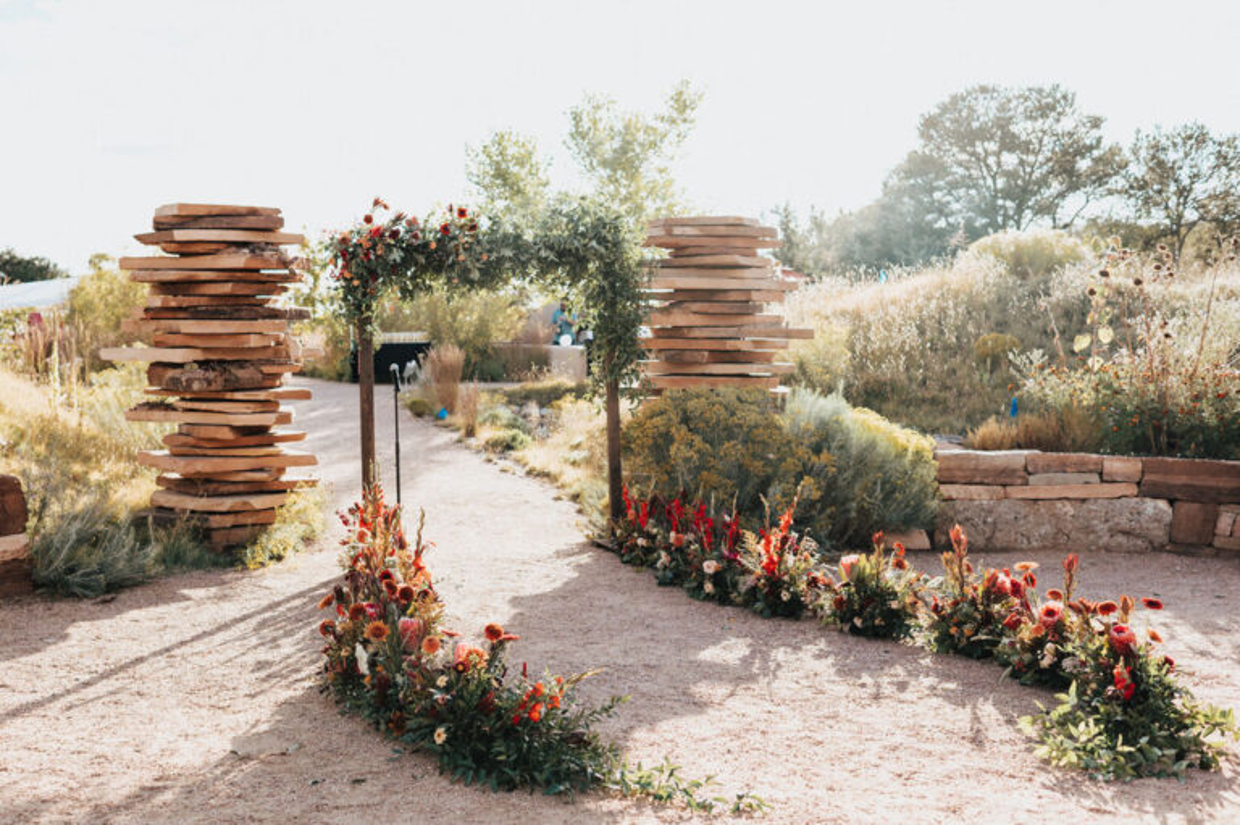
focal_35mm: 40
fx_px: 1368
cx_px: 536
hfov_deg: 48.6
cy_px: 468
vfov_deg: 33.5
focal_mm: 35
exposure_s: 1/1250
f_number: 2.8
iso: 250
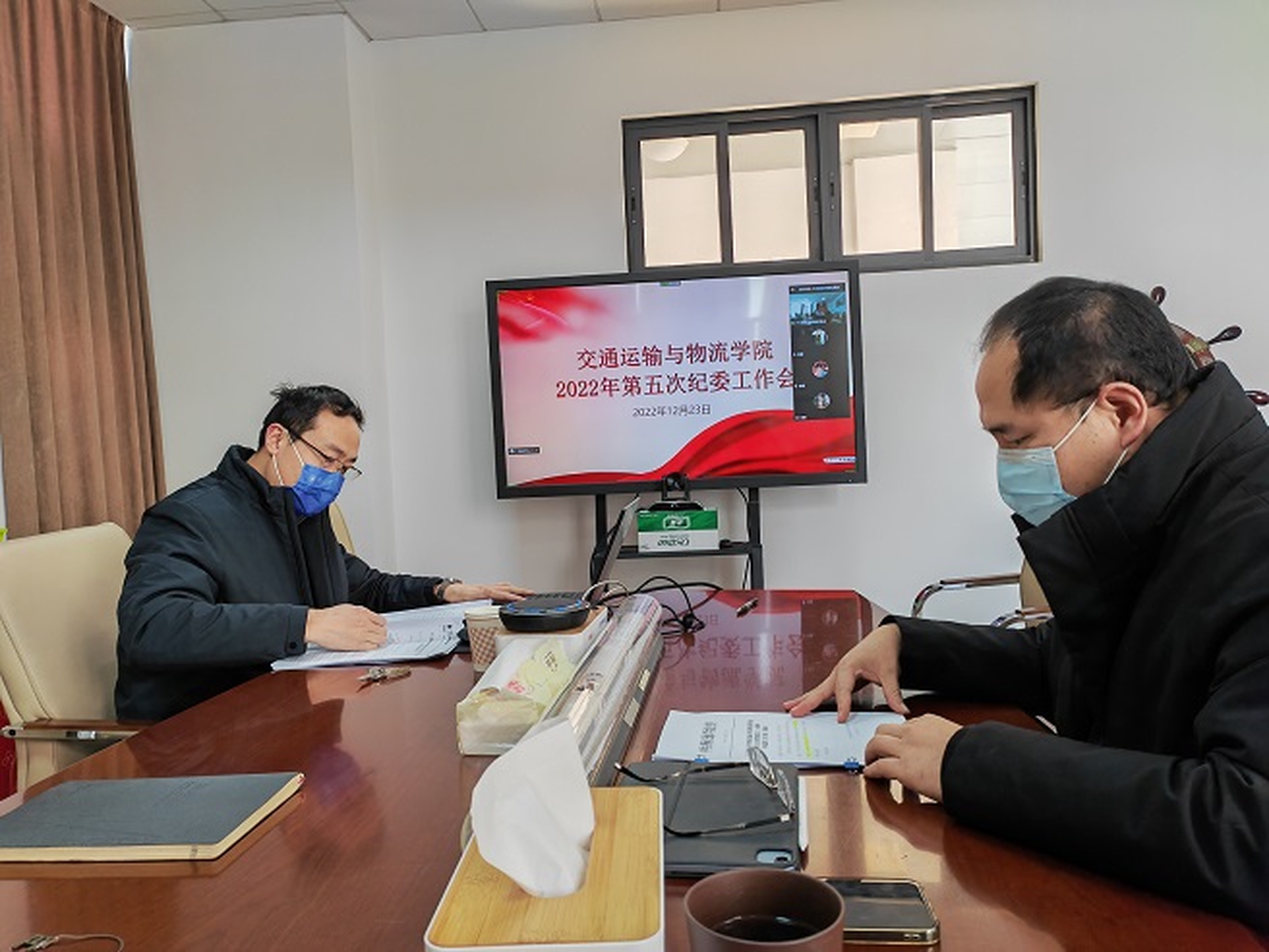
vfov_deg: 51.4
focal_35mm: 27
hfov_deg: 65.3
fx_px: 990
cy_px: 476
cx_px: 634
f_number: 1.9
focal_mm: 5.52
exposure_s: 1/64.4
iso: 321
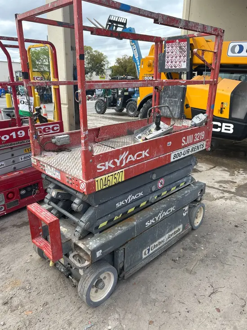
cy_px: 165
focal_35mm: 26
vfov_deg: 67.3
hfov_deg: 53.1
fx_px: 247
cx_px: 124
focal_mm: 5.7
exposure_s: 1/1124
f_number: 1.5
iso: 50
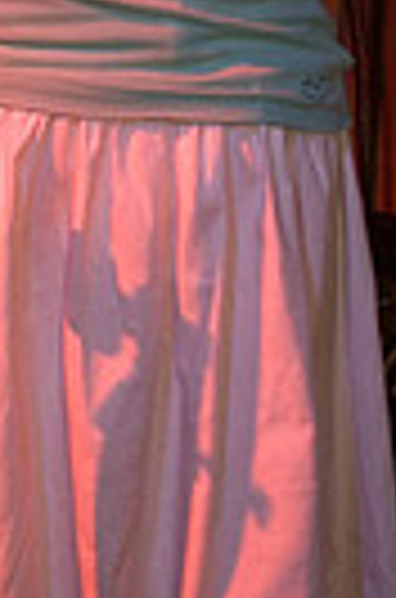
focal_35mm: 178
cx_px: 38
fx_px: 2947
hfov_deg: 7.7
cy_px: -220
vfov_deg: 11.3
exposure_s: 1/30
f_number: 2.8
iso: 800
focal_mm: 35
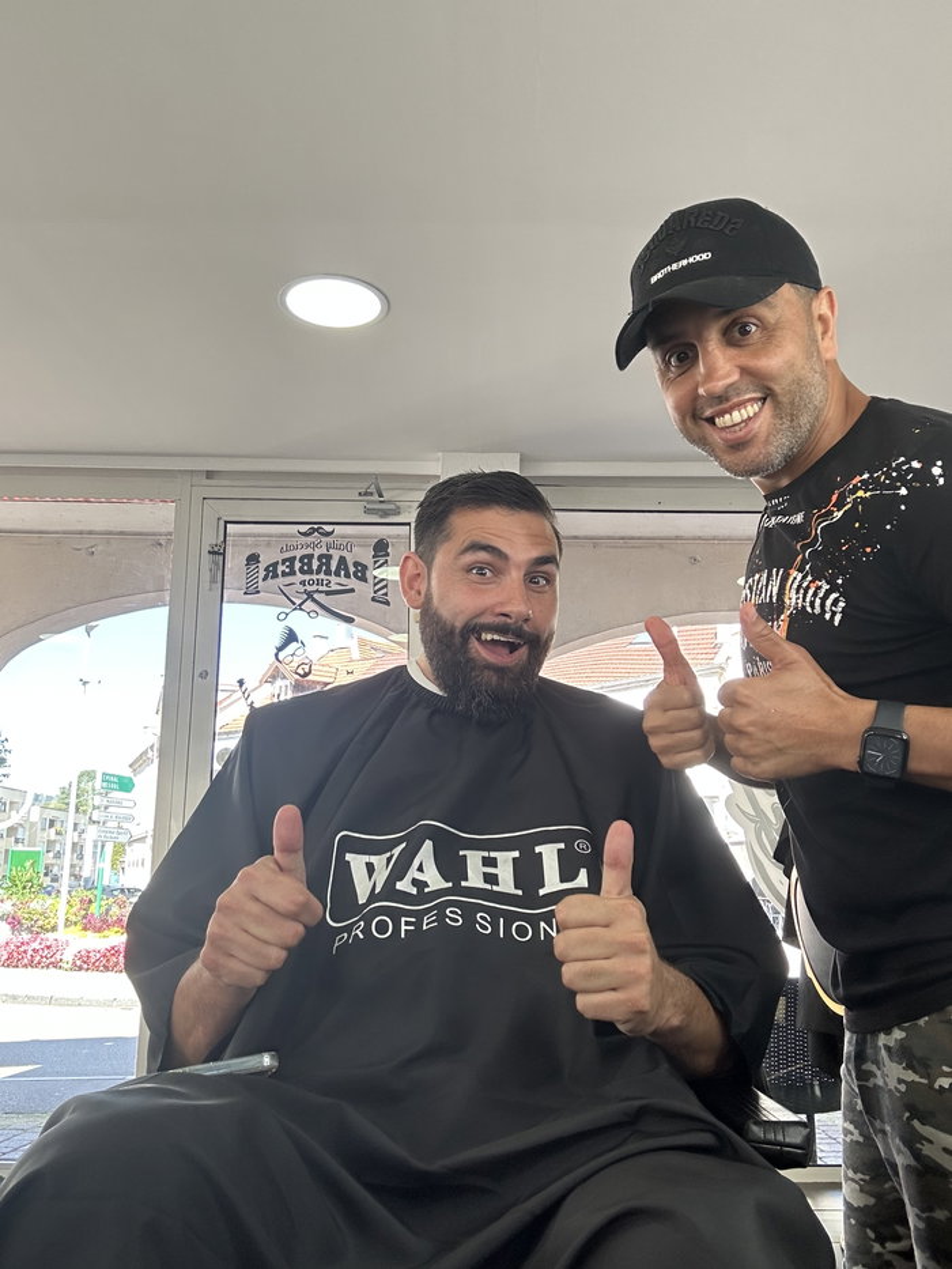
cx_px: 476
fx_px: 1100
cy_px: 634
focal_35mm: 30
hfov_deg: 46.8
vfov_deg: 60.0
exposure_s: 1/121
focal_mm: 2.69
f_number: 1.9
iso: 64
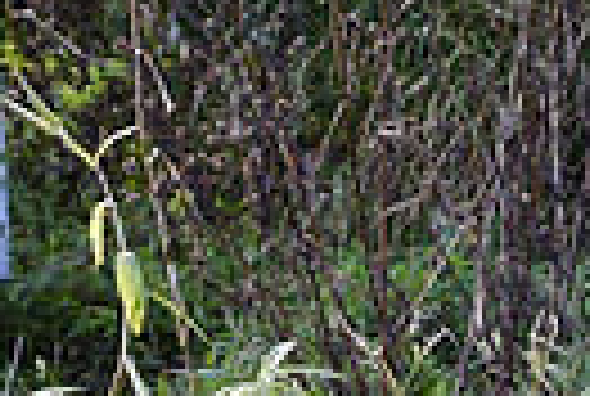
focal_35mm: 159
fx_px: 2612
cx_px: 1225
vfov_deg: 8.6
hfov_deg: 11.5
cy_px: 452
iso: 200
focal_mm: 36
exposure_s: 1/125
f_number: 5.6
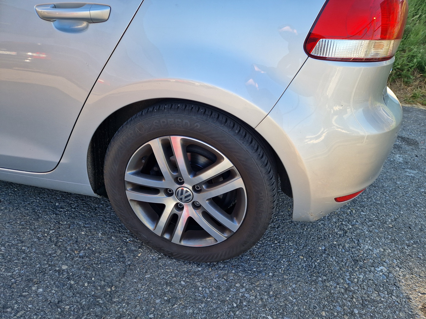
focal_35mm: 23
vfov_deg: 58.9
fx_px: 283
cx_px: 213
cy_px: 160
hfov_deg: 73.9
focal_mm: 5.4
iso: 50
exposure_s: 1/219
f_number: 1.8
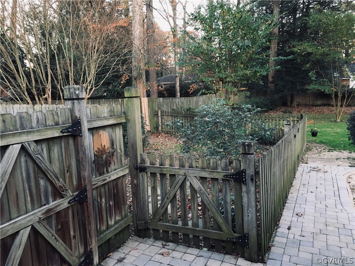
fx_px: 297
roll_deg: +1.9
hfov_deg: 61.7
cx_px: 178
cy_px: 133
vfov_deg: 48.2
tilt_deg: -8.1
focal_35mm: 29
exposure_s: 1/30
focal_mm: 4.15
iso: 160
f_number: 2.2
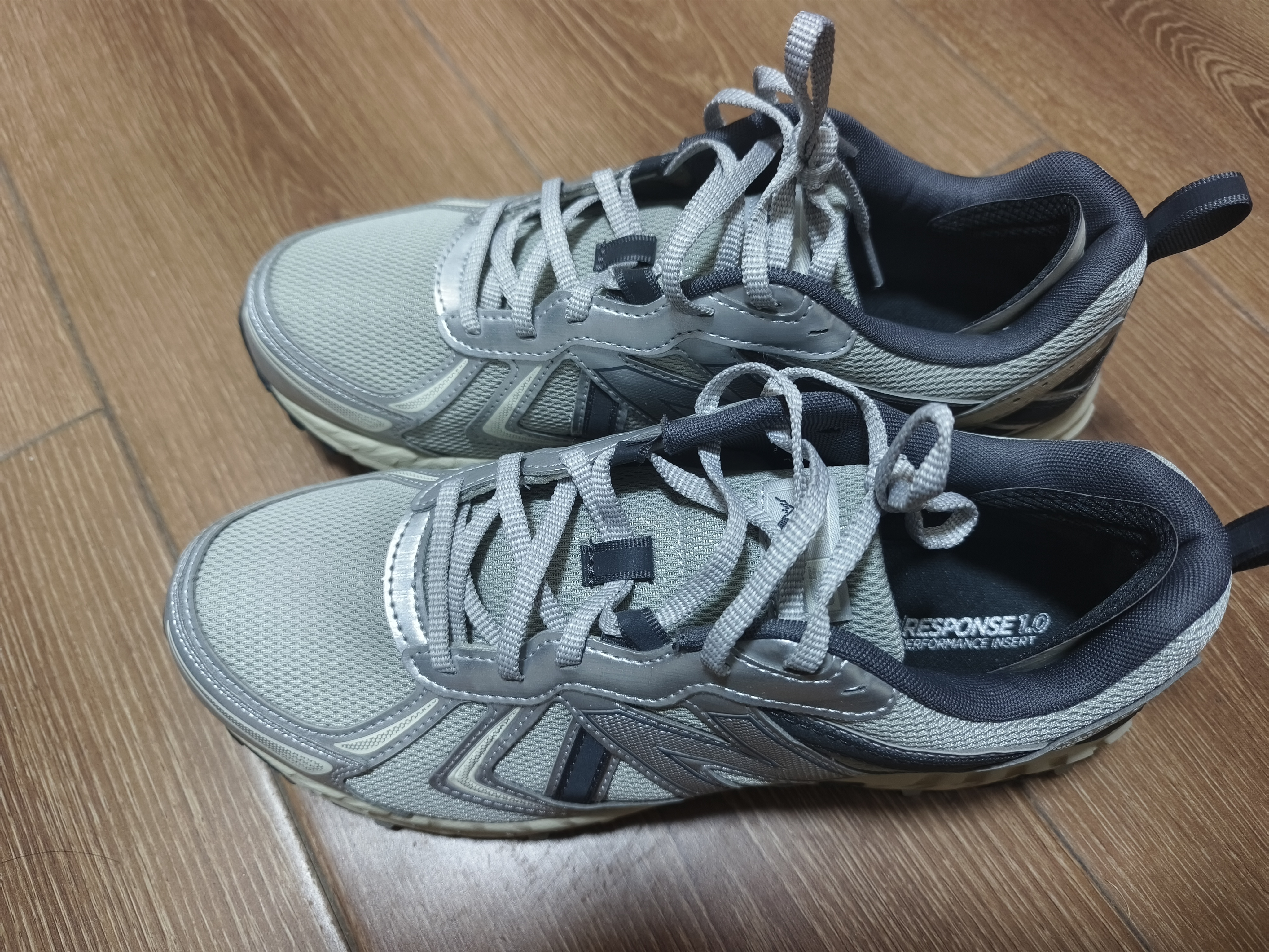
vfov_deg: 58.9
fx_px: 843
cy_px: 476
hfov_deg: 73.9
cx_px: 634
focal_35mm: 23
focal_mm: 5.5
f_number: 1.75
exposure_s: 1/40
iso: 1140
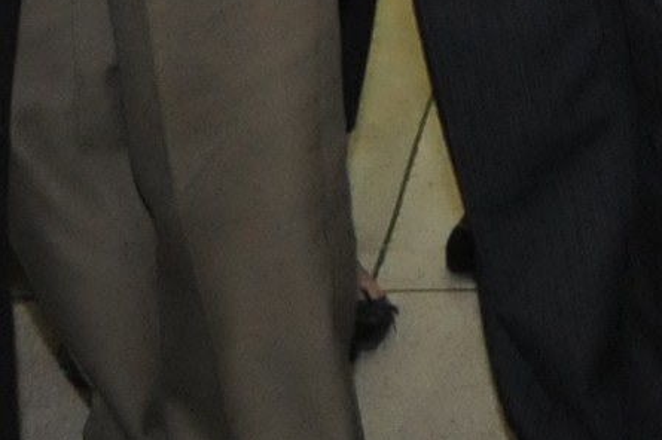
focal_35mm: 195
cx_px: 963
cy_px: -977
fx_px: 3583
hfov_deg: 10.2
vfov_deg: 6.3
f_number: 3.5
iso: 1000
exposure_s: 1/160
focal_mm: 18
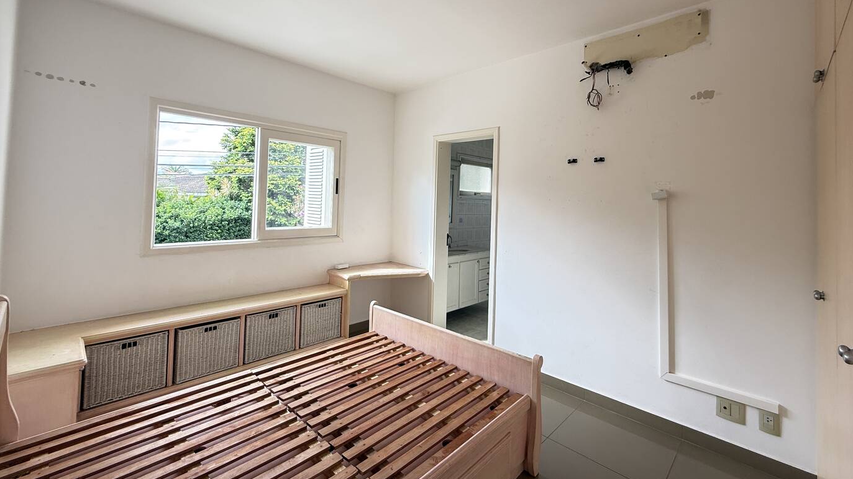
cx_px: 437
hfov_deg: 99.4
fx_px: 362
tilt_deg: +2.5
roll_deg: -2.1
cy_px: 193
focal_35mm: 16
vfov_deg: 66.5
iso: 100
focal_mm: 2.22
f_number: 2.2
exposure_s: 1/99
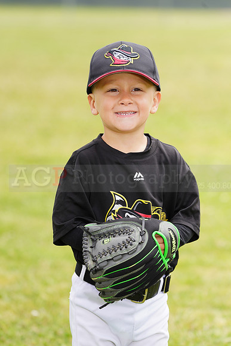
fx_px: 2462
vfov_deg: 8.0
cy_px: 173
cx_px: 116
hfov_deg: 5.4
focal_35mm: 256
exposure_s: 1/250
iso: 100
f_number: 6.3
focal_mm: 256
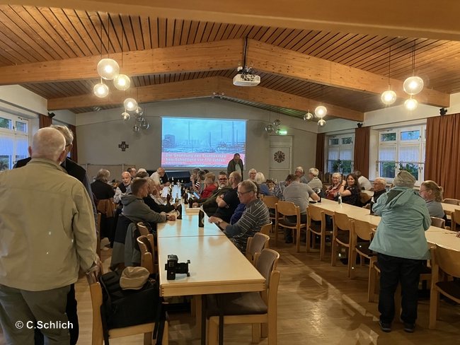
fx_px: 372
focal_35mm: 28
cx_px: 230
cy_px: 172
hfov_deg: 63.4
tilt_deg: -0.6
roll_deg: -0.6
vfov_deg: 49.8
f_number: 1.8
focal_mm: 3.99
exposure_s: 1/25
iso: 500
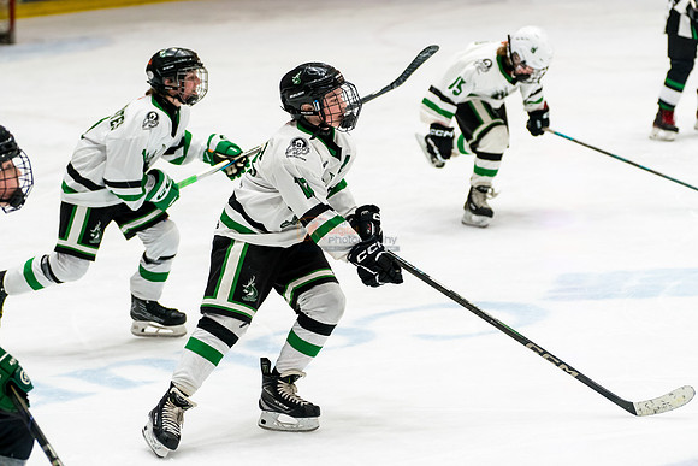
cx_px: 349
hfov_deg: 14.0
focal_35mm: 147
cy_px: 233
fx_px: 2851
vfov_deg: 9.3
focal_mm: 98
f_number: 2.8
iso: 2000
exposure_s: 1/1000
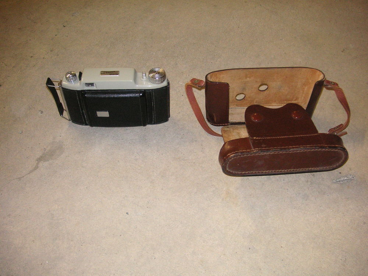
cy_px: 138
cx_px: 184
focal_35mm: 37
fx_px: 393
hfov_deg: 50.1
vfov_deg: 38.7
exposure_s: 1/45
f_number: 2.8
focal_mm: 6.1
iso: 160
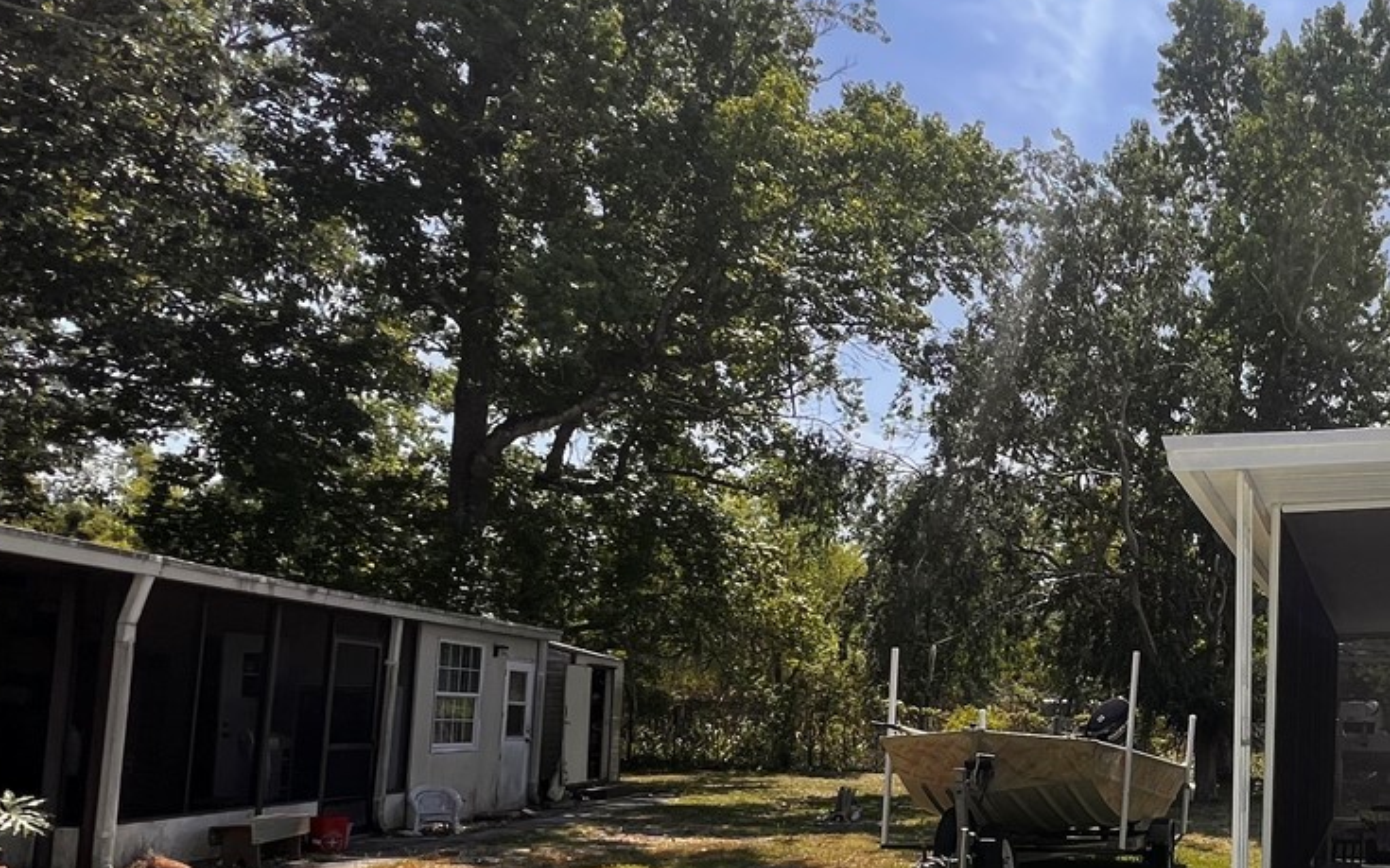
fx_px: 1136
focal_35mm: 30
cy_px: 652
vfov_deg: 40.6
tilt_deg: +3.8
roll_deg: -1.4
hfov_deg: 51.5
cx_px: 1364
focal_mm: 1.57
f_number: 1.8
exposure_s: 1/840
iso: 32
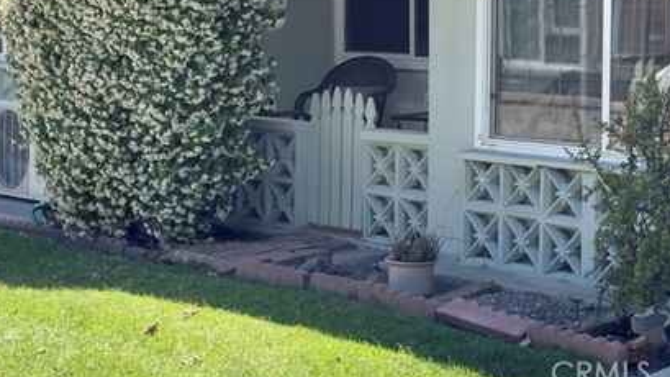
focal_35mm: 68
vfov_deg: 17.4
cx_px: 441
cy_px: 25
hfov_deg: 30.8
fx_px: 1208
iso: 100
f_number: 1.78
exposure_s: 1/5376
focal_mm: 6.76
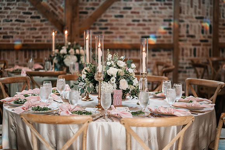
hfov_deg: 22.7
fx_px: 561
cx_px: 112
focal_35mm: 90
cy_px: 75
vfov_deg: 15.2
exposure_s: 1/320
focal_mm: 85
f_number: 1.8
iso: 500
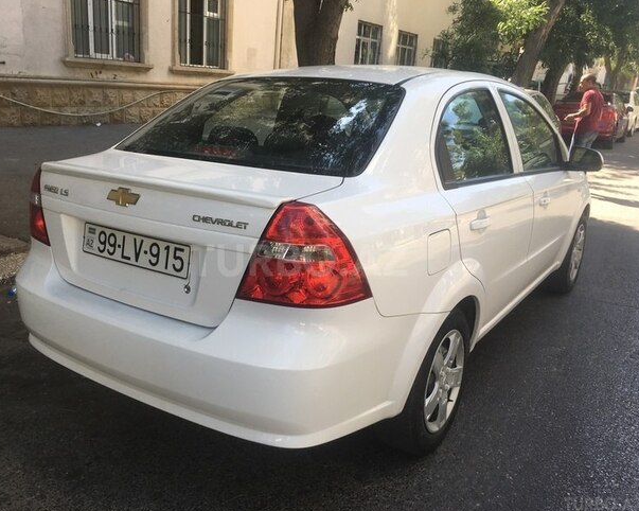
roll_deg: -3.8
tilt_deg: -14.2
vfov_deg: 47.1
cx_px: 299
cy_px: 260
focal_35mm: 31
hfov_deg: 57.1
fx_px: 586
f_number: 2.2
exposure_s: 1/206
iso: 25
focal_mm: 4.15
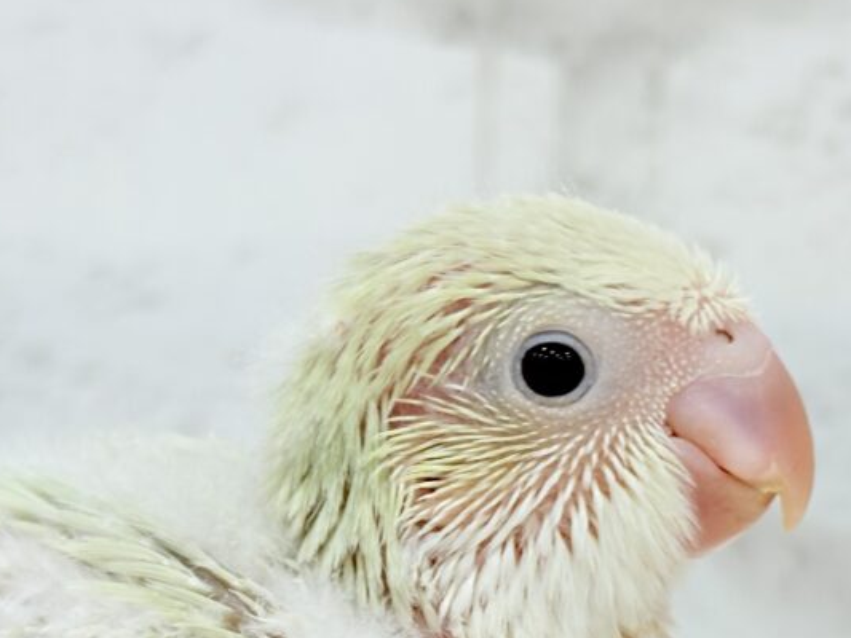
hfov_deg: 16.8
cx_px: 458
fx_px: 2877
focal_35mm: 117
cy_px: 593
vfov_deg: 12.6
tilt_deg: -9.4
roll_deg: -1.5
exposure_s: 1/50
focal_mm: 5.96
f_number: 1.6
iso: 32
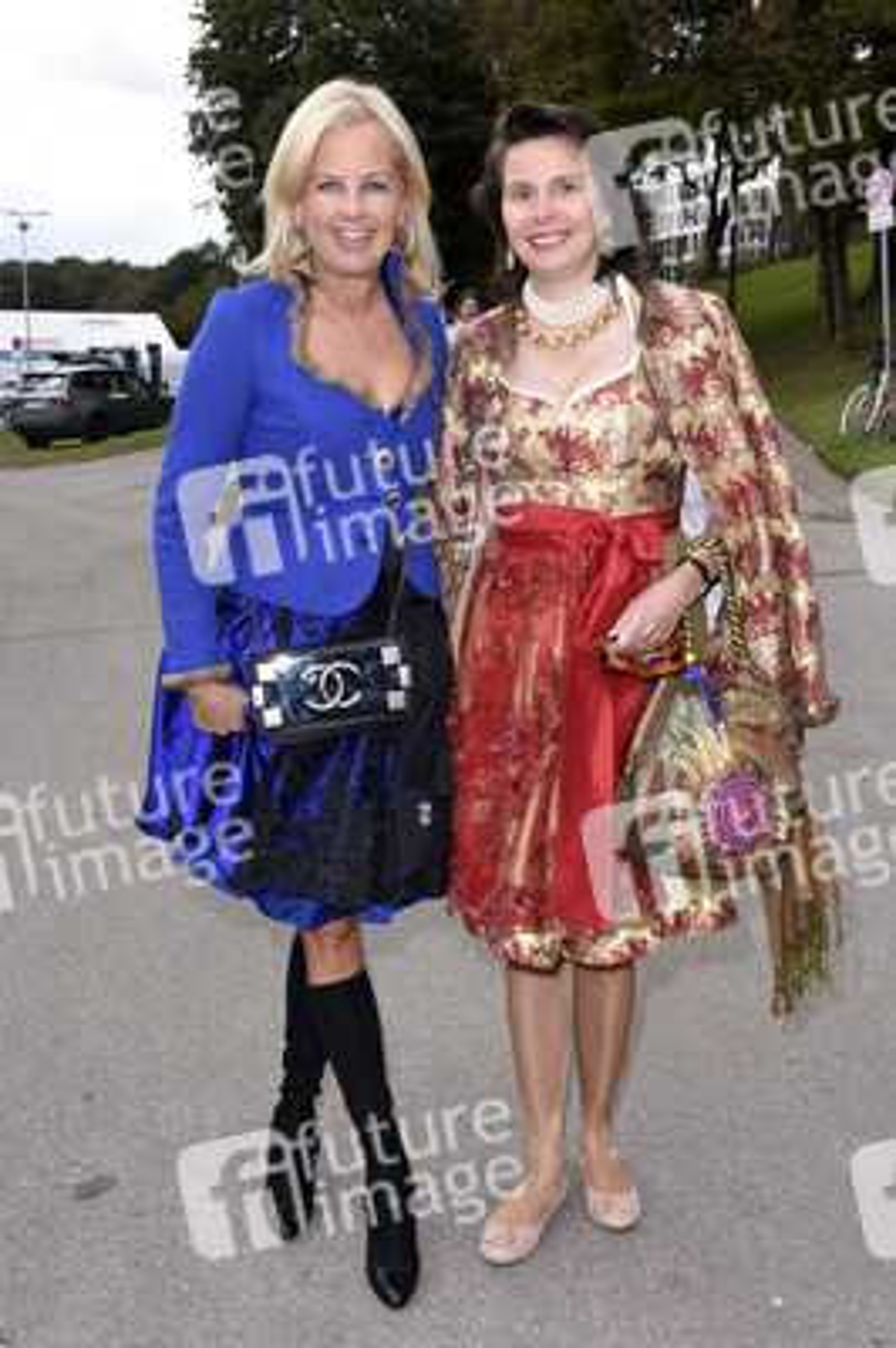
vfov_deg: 49.6
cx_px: 448
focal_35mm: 39
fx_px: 1458
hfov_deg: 34.2
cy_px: 674
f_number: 9
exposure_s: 1/160
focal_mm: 26
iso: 250
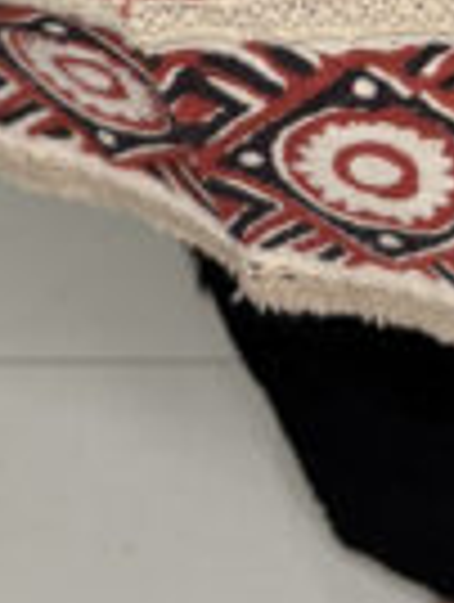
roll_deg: +0.3
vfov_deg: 10.4
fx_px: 2911
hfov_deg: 8.8
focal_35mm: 167
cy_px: -790
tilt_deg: -23.3
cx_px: 526
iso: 125
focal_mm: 6.76
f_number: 1.78
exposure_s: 1/50
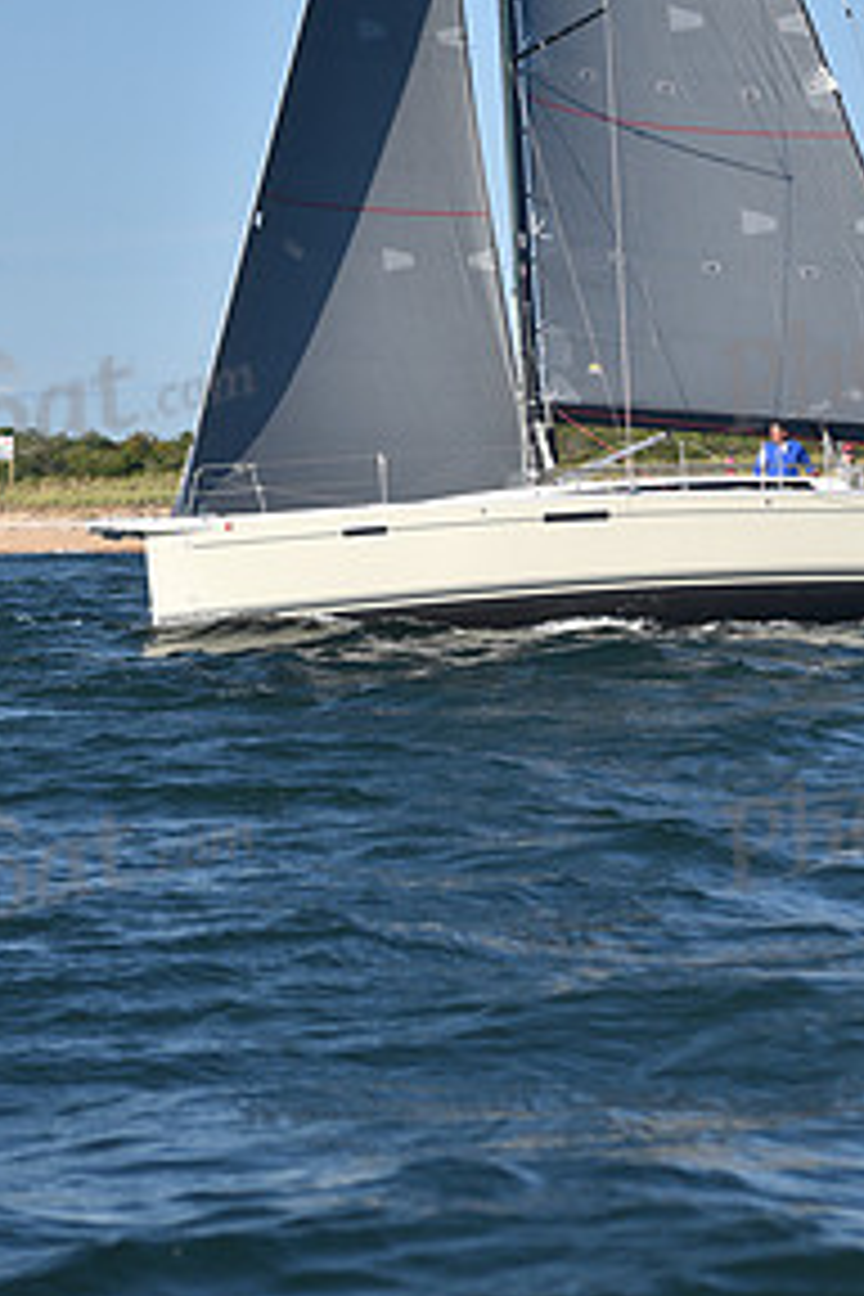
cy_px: 148
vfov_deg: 13.0
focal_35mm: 157
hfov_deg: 8.7
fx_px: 5652
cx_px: 488
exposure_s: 1/1000
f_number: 4.5
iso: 250
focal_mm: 78
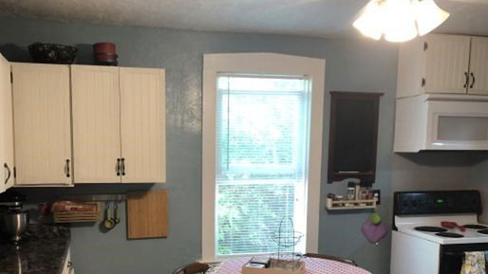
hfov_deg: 52.6
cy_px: 210
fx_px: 492
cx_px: 205
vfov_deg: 30.6
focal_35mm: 38
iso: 40
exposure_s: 1/15
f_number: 1.8
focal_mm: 3.99
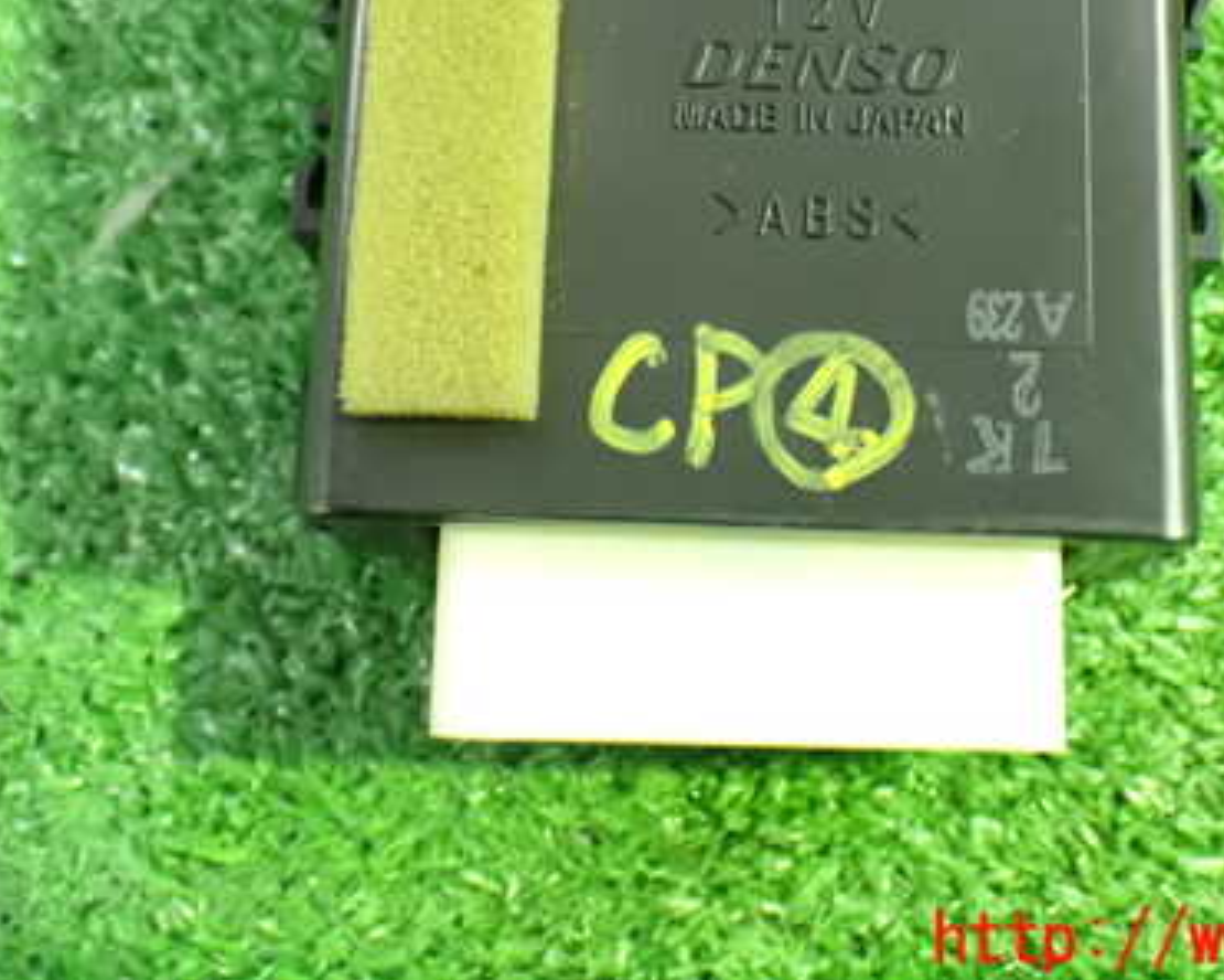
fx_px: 2065
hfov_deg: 33.0
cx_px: 688
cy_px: 238
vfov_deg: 26.3
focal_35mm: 57
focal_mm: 6.37
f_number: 2.5
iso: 1600
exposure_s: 1/30
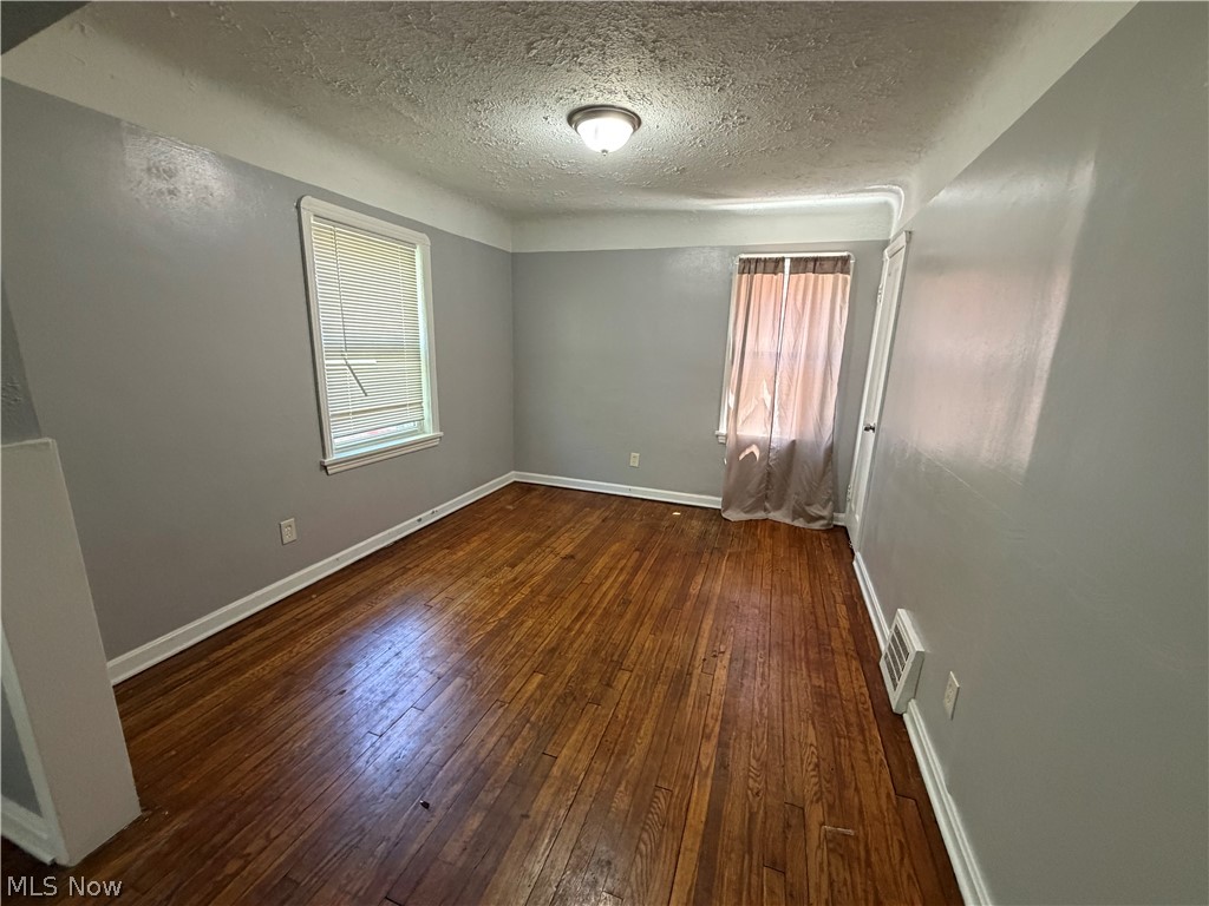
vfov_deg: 85.7
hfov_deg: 102.1
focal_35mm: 14
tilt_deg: -11.5
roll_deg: -1.6
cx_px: 604
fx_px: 489
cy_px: 453
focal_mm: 2.22
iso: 500
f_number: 2.2
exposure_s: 1/60
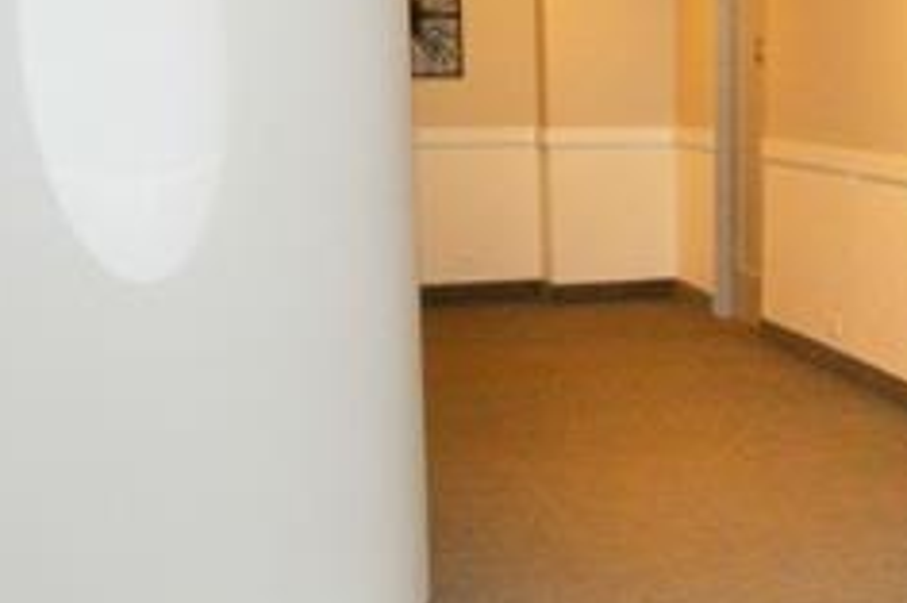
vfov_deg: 20.5
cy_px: 538
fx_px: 1636
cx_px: 657
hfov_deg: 30.6
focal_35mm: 65
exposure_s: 1/60
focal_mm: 10
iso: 800
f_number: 4
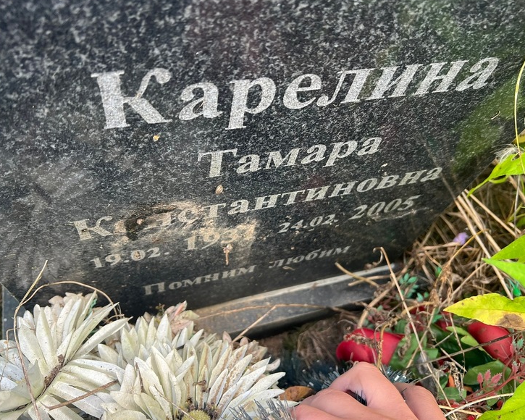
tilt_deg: -54.6
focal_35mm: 28
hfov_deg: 62.2
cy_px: 206
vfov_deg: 51.5
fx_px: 435
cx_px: 256
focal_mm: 5.7
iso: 100
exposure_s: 1/121
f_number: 1.5
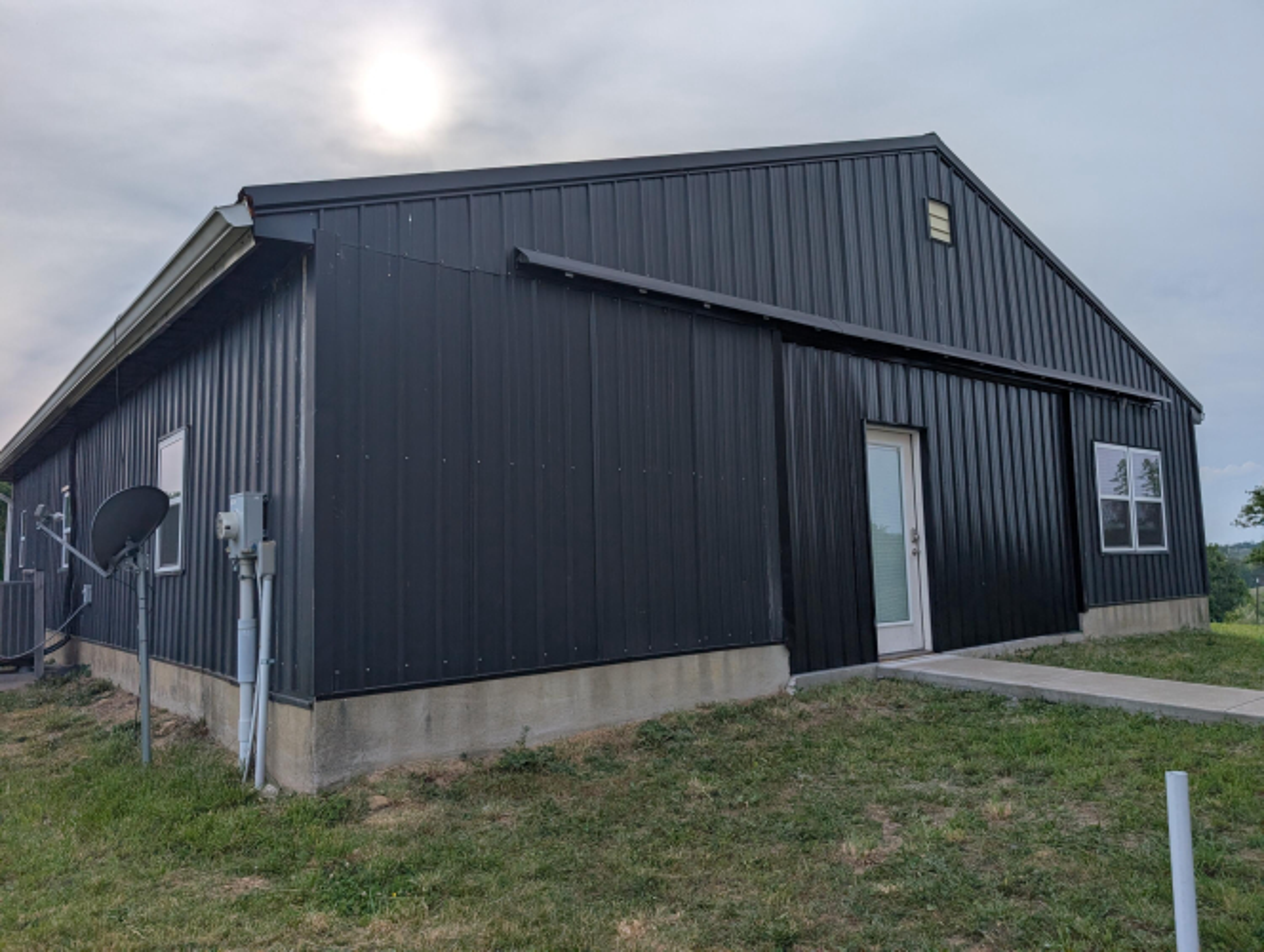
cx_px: 632
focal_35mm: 24
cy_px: 476
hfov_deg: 71.5
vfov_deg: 56.9
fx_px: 878
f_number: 1.68
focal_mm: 6.9
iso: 19
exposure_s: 1/2445
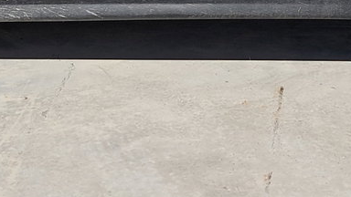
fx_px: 1014
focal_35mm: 109
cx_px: 186
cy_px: -165
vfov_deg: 10.4
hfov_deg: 19.6
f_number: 1.8
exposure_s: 1/2899
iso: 50
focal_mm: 5.23
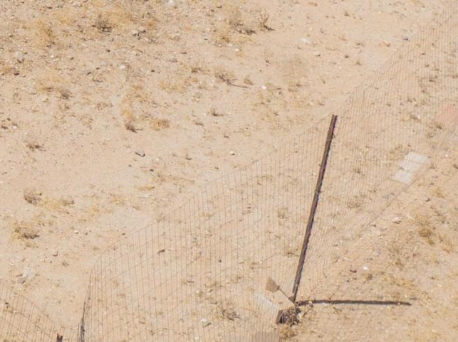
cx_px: -370
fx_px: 1480
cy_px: -328
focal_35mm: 112
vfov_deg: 11.9
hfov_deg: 15.2
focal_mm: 12.29
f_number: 2.8
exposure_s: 1/30
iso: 100
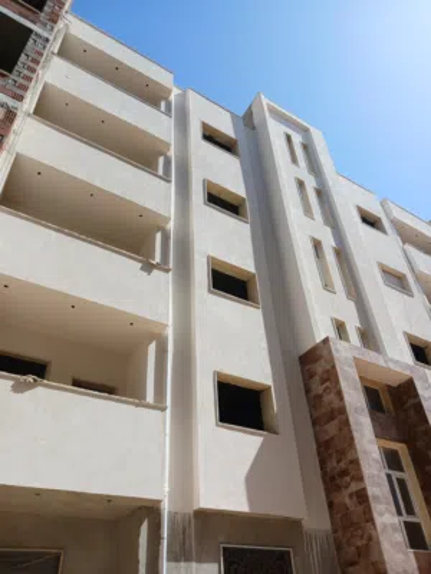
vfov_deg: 65.3
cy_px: 287
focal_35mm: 27
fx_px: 448
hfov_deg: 51.4
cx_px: 216
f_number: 1.8
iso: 20
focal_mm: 4
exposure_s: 1/488
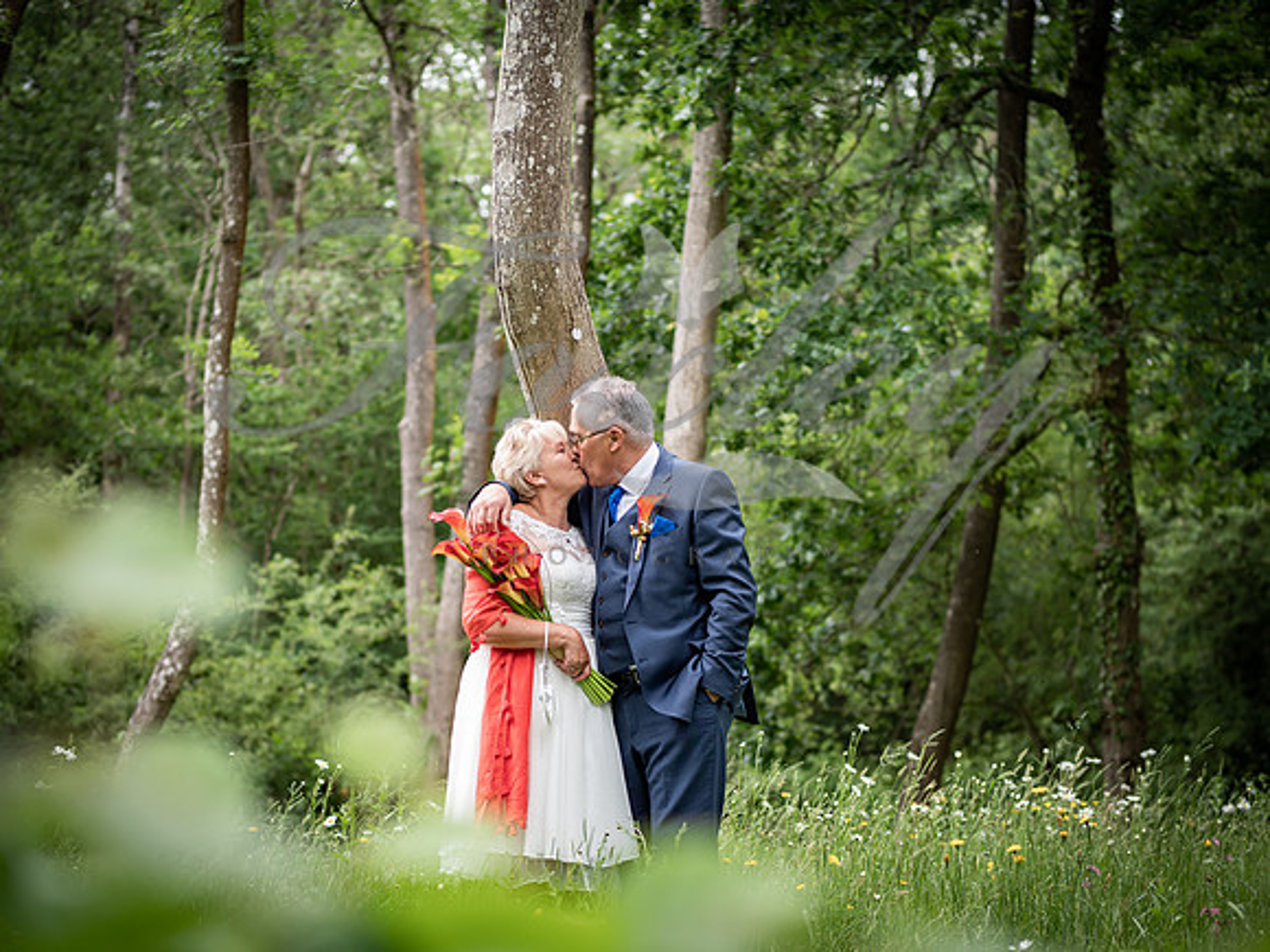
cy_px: 476
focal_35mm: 86
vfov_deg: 17.2
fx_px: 3155
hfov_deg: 22.8
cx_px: 635
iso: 100
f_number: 1.6
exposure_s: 1/500
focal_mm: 43
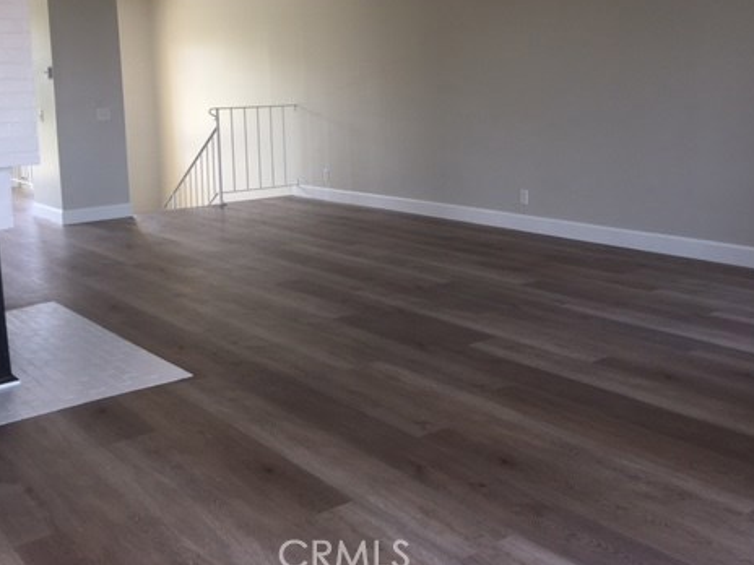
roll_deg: +1.8
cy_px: 188
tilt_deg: -6.2
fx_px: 871
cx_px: 359
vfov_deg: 35.6
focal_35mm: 40
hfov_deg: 46.8
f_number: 2.2
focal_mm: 4.15
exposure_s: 1/100
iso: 25
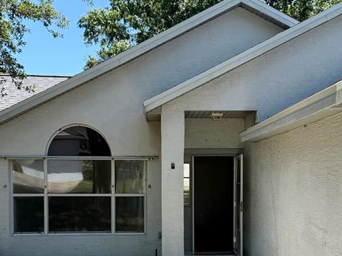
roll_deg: +0.4
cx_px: 181
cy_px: 197
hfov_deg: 36.8
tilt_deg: -2.3
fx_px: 513
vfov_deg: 27.5
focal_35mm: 52
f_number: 1.78
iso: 80
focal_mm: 6.76
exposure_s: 1/1949
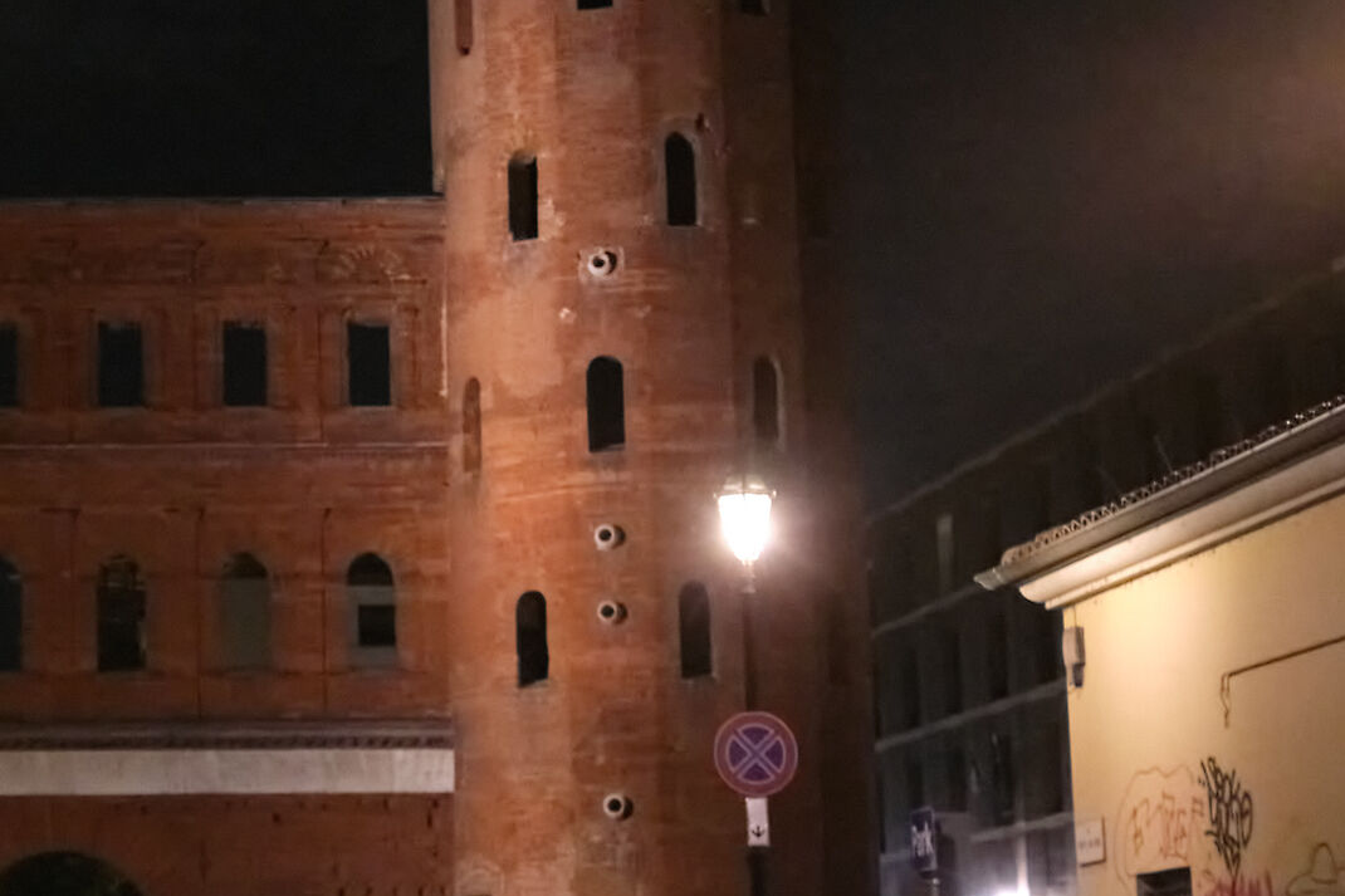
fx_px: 3436
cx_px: -60
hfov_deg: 21.2
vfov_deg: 14.8
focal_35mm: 92
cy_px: 622
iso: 12800
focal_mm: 27
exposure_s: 1/125
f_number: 2.8
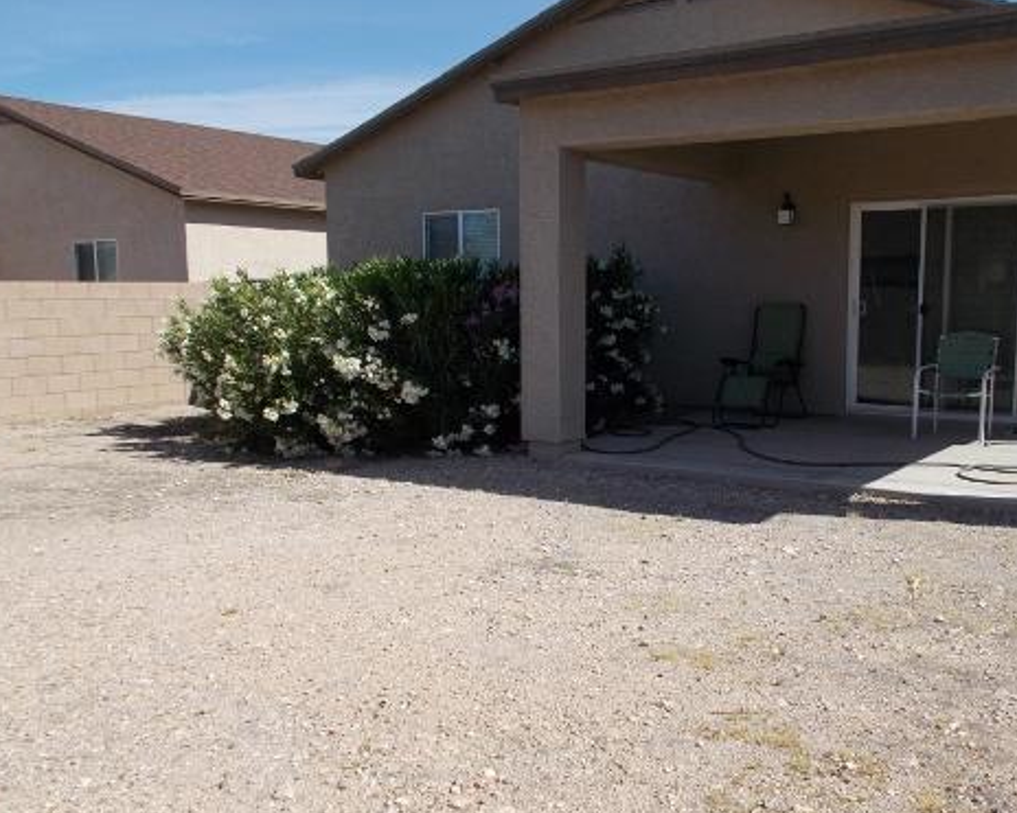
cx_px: 607
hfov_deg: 51.2
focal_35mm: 35
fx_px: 1053
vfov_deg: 42.2
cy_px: 434
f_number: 8
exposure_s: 1/200
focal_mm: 4.6
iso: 80
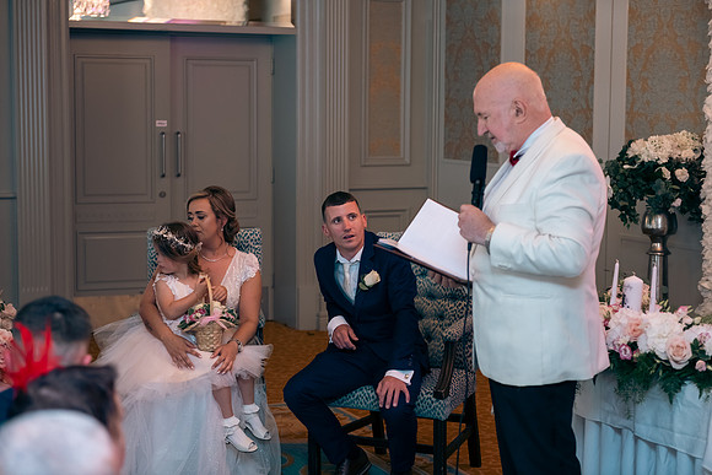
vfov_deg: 19.5
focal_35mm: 70
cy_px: 238
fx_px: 1385
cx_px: 356
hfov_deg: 28.8
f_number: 3.5
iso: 640
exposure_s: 1/160
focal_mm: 70
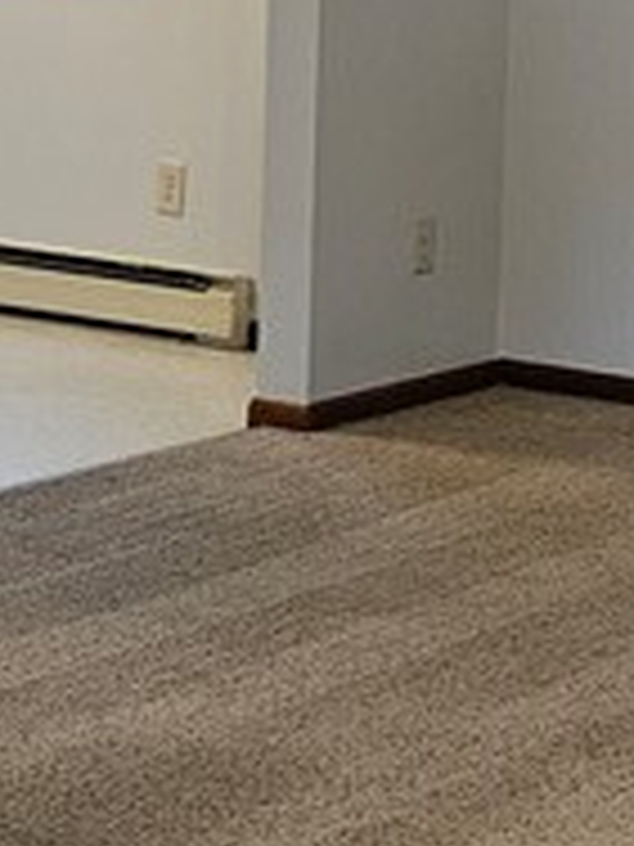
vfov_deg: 15.7
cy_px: 166
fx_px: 3053
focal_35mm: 125
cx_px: 715
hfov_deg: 11.7
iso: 400
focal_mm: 5.4
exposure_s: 1/120
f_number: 1.8
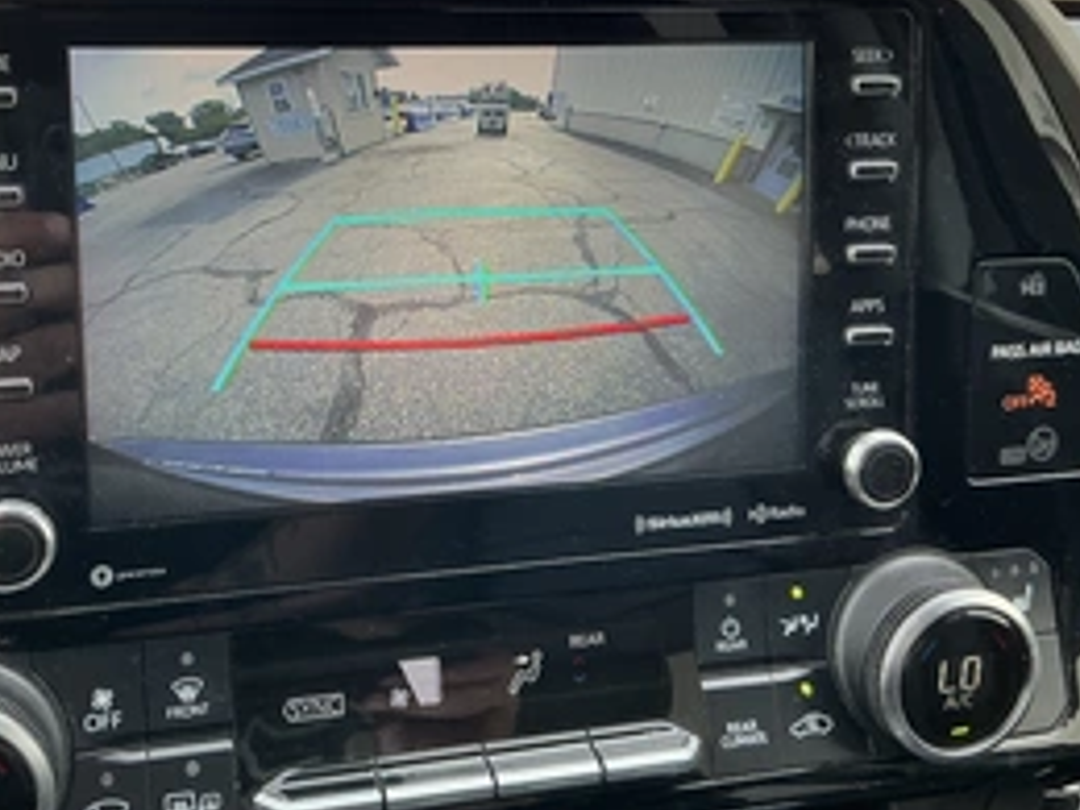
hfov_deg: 43.5
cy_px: 299
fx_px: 1342
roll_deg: -2.5
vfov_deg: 33.4
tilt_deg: -16.5
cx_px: 407
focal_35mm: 43
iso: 32
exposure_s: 1/122
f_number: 1.8
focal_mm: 3
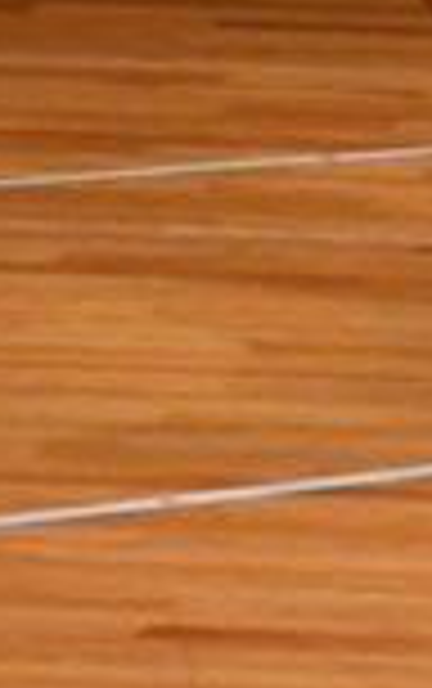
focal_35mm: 1389
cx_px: 277
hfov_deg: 0.9
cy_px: -436
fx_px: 26092
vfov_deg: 1.5
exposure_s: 1/400
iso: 4000
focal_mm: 180
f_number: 5.6
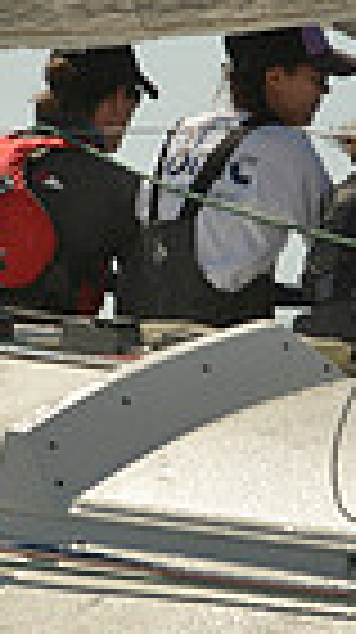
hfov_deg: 1.4
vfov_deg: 2.5
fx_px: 14526
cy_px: 483
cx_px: -942
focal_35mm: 863
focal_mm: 200
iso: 280
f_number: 9
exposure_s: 1/1600
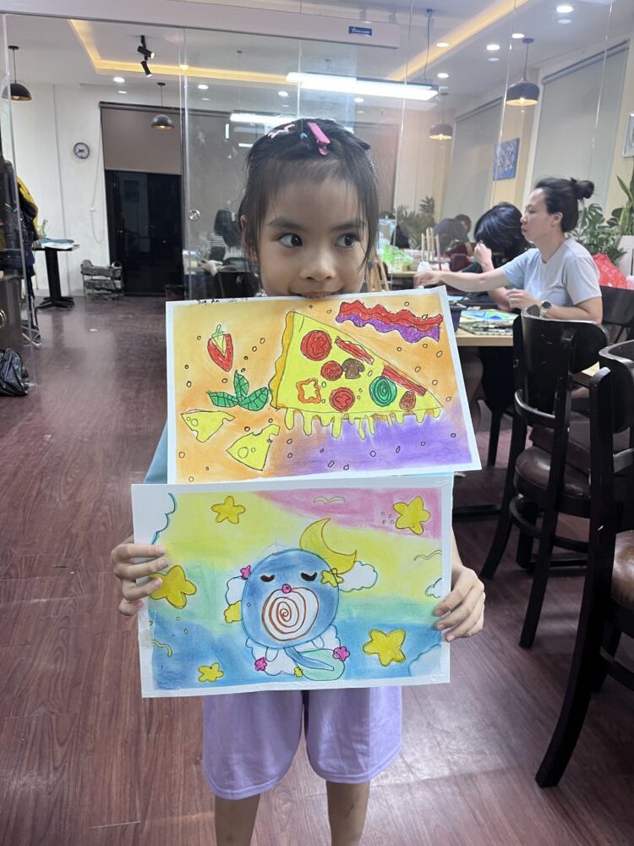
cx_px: 317
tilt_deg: -15.4
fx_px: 635
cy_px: 423
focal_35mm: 26
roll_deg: -0.9
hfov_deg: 53.1
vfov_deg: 67.3
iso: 80
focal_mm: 5.1
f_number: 1.6
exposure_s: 1/50
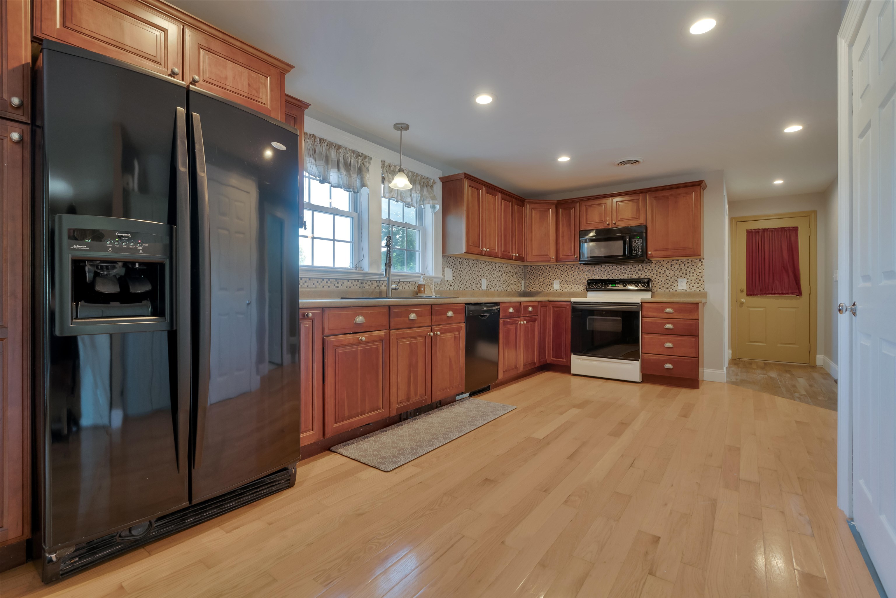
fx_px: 398
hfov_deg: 96.7
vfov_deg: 73.8
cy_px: 299
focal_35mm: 16
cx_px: 448
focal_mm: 16
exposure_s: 1/125
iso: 800
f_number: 8
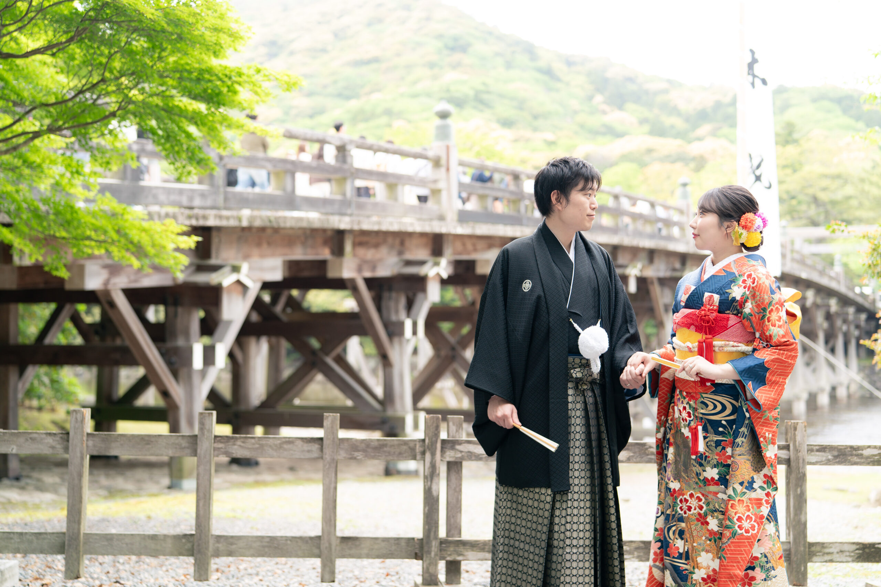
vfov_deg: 27.0
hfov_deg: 39.6
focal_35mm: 50
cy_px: 294
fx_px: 1224
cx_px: 440
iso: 200
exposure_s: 1/400
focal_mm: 50
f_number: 2.2
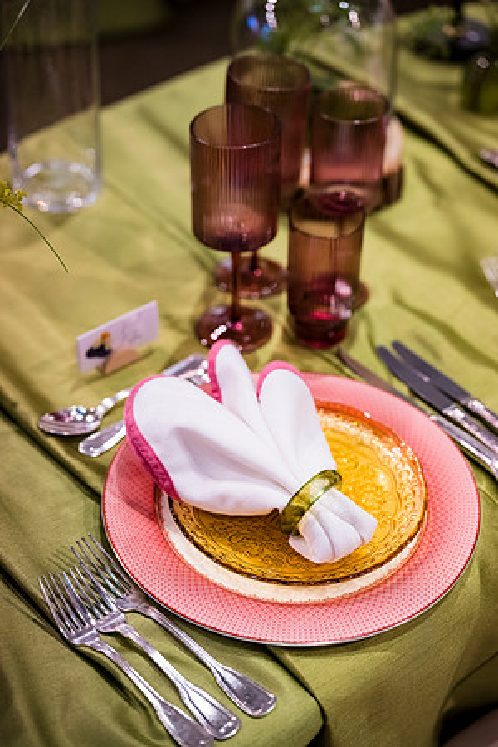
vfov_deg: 36.2
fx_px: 1141
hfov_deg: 24.6
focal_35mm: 55
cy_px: 374
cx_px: 249
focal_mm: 55
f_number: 2.2
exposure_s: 1/320
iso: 1250
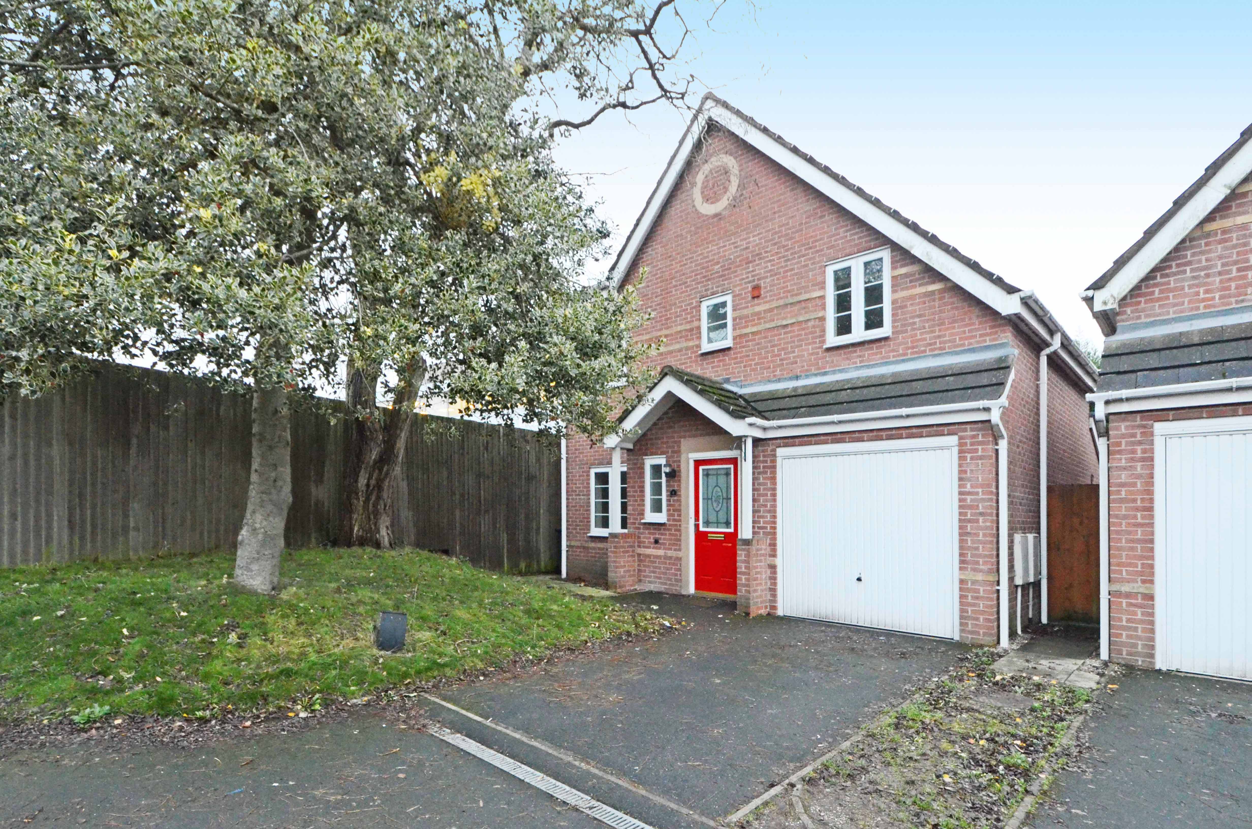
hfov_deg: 100.5
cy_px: 414
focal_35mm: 15
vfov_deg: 77.1
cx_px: 626
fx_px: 521
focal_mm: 10
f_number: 6.3
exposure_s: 1/30
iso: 2000
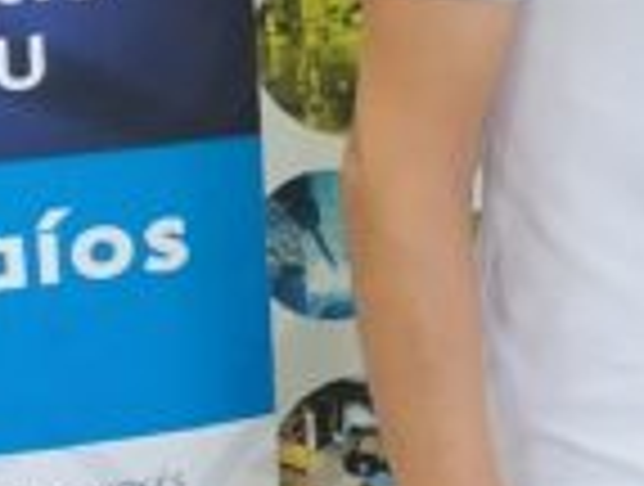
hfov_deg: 12.0
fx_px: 2611
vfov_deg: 10.3
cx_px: 1430
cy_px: -270
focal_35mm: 140
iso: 250
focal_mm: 5.89
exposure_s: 1/50
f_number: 1.89
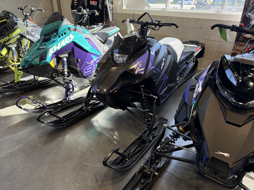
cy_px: 95
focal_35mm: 24
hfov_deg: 71.6
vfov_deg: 56.8
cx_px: 127
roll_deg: -0.4
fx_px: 176
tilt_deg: -26.8
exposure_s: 1/232
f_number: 1.78
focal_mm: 6.76
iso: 200
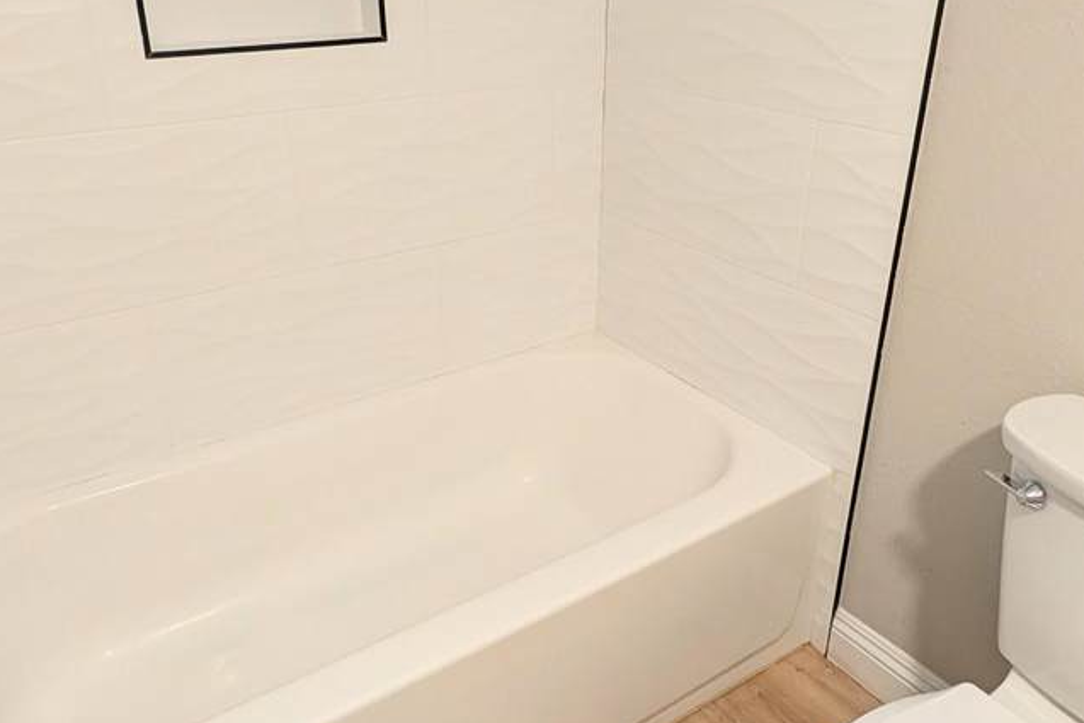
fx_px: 753
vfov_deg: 50.9
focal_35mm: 25
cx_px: 533
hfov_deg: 71.5
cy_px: 281
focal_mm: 2.02
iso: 135
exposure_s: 1/64.1
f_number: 1.7
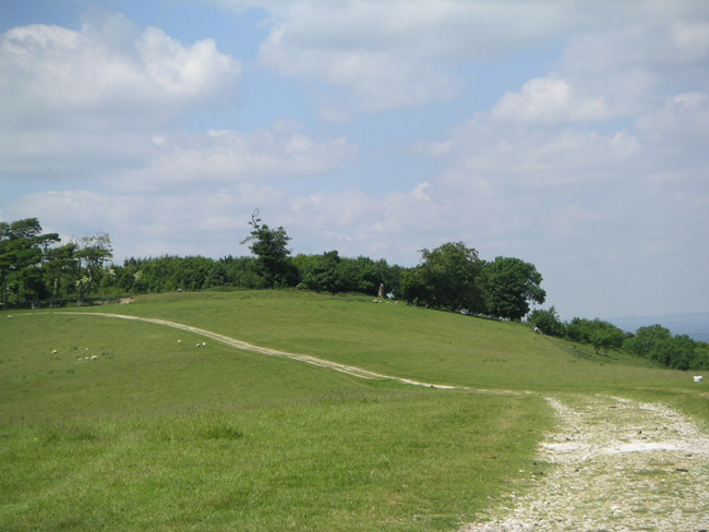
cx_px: 354
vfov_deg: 18.7
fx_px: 1619
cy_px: 266
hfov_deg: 24.7
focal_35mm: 79
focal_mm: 12.2
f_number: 8
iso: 50
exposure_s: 1/180
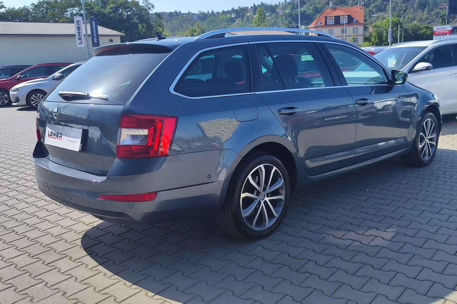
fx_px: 305
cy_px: 141
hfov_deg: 73.8
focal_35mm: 24
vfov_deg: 53.1
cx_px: 228
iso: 50
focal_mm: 7.01
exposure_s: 1/810
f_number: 1.69
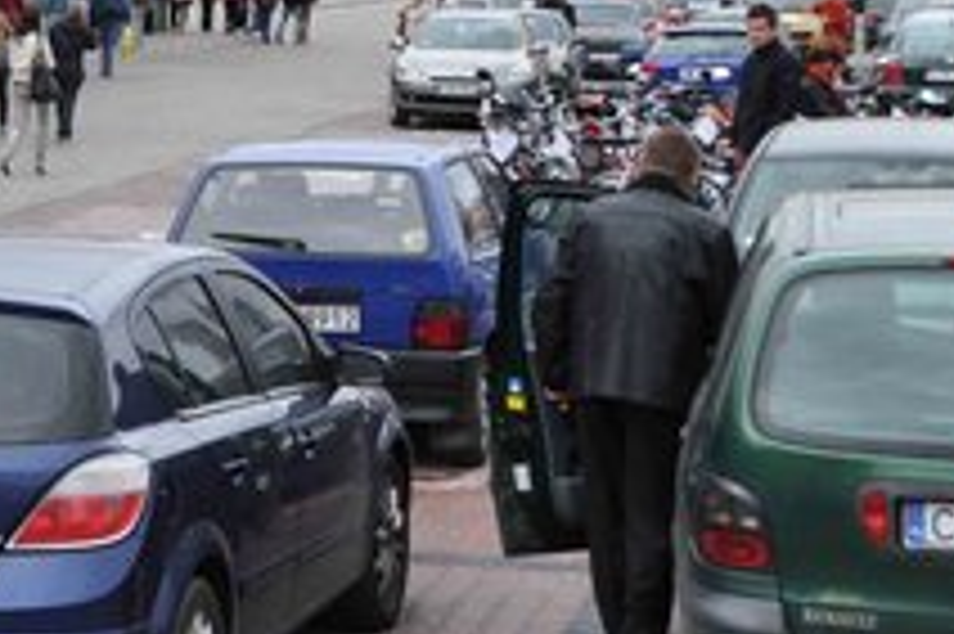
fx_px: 3536
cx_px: -324
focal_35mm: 134
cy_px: -117
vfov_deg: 10.1
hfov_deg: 14.6
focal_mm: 29
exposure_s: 1/250
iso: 200
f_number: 8
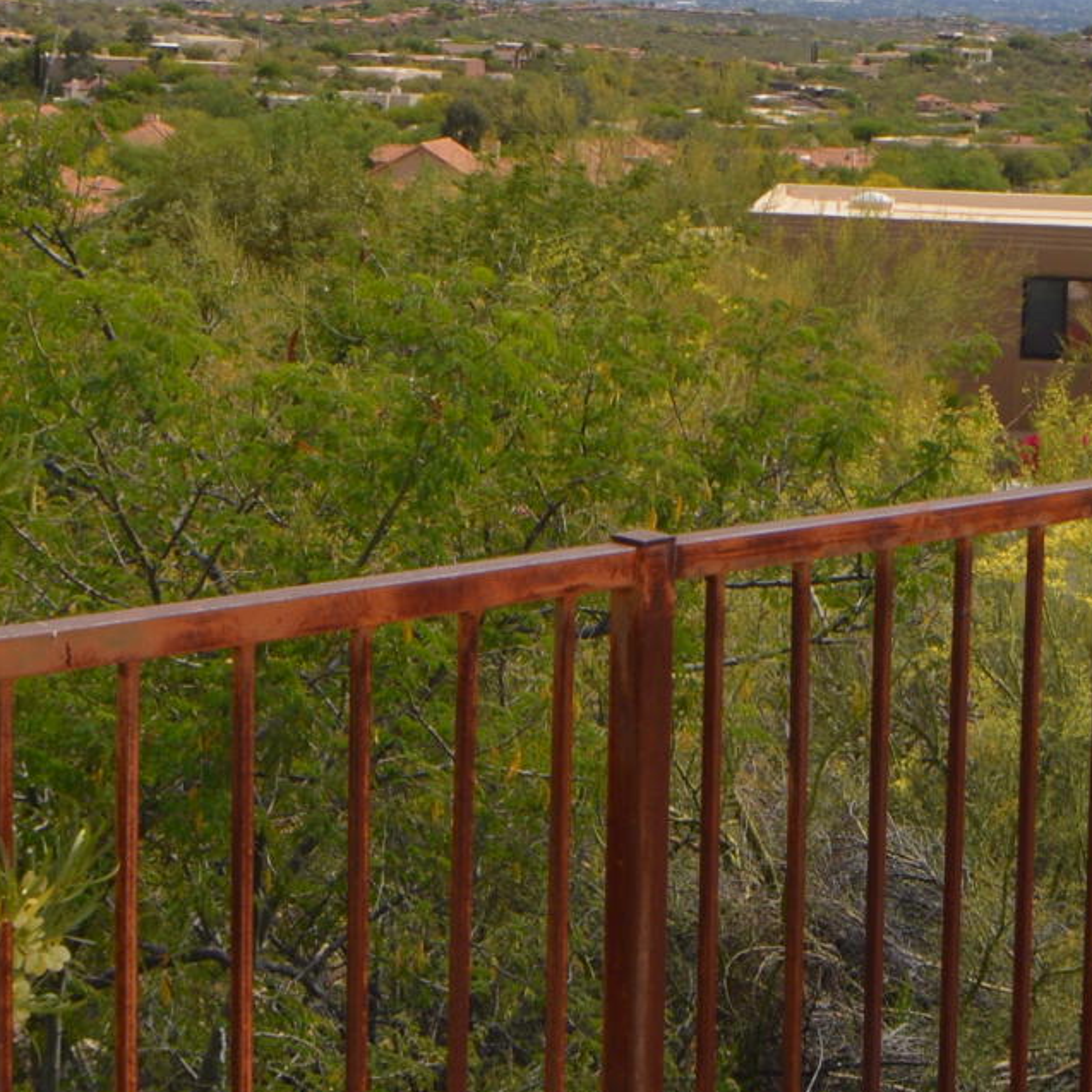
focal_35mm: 114
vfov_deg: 15.0
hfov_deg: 15.2
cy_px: 15
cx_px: 890
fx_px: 4069
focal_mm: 19
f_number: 10
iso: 100
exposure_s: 1/200
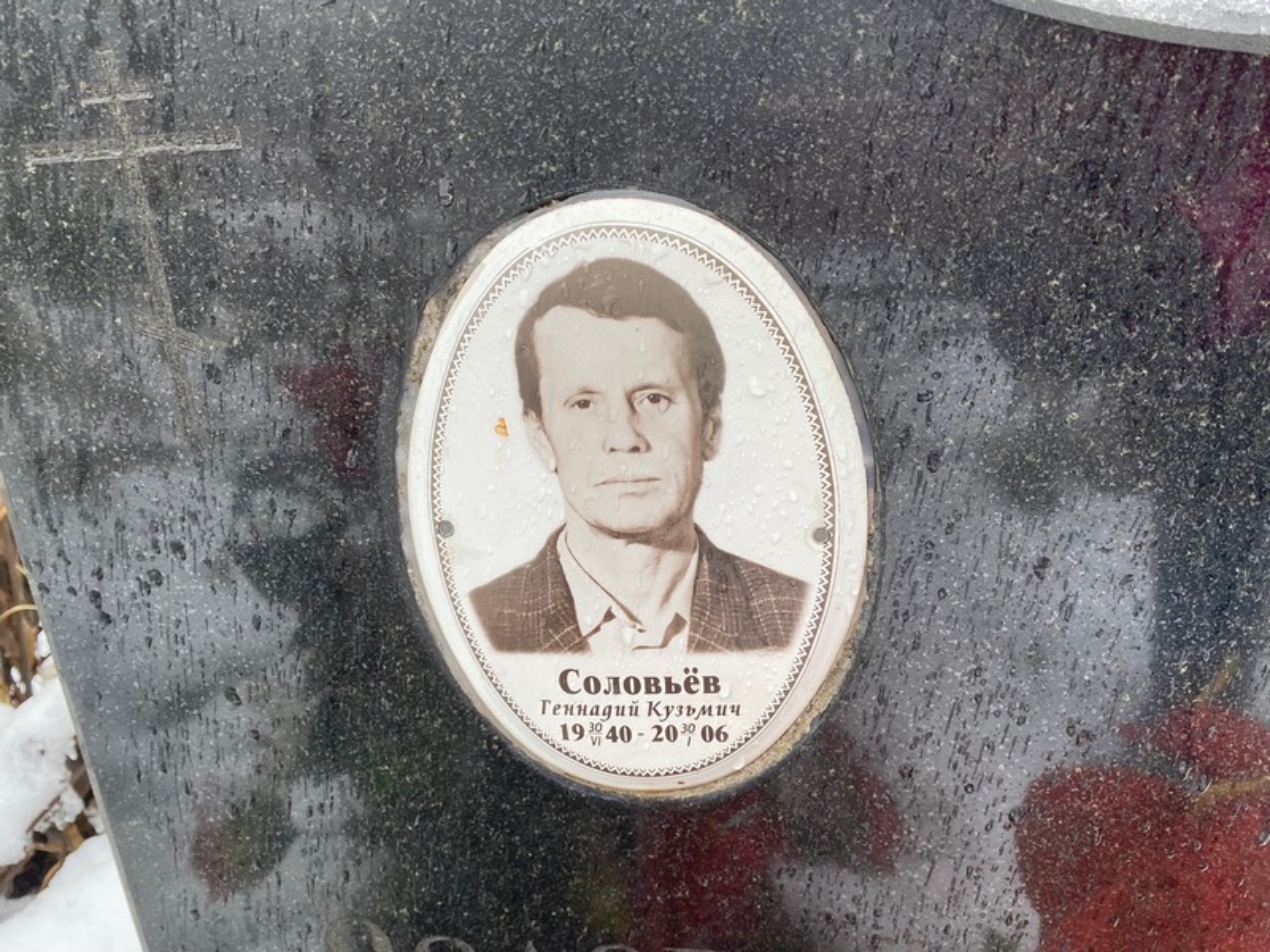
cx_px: 635
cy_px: 476
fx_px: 954
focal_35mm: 26
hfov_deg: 67.3
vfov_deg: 53.1
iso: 64
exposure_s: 1/121
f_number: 1.8
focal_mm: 4.25
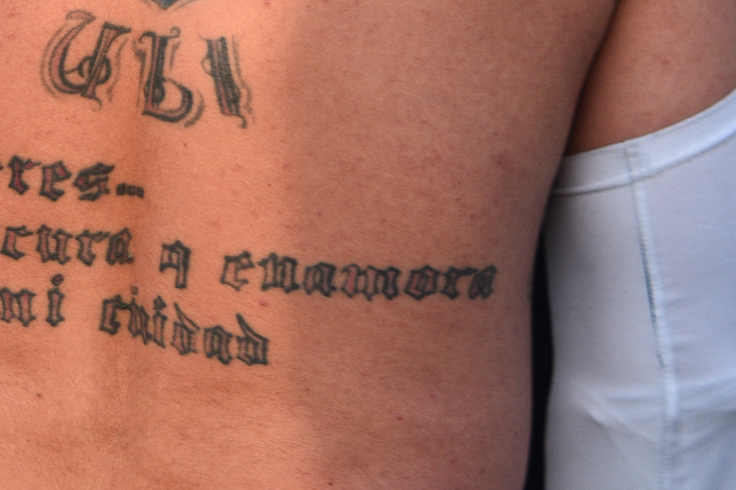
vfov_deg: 7.6
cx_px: -267
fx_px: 3638
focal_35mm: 178
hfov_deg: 11.2
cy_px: -116
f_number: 4
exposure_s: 1/800
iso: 400
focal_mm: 48
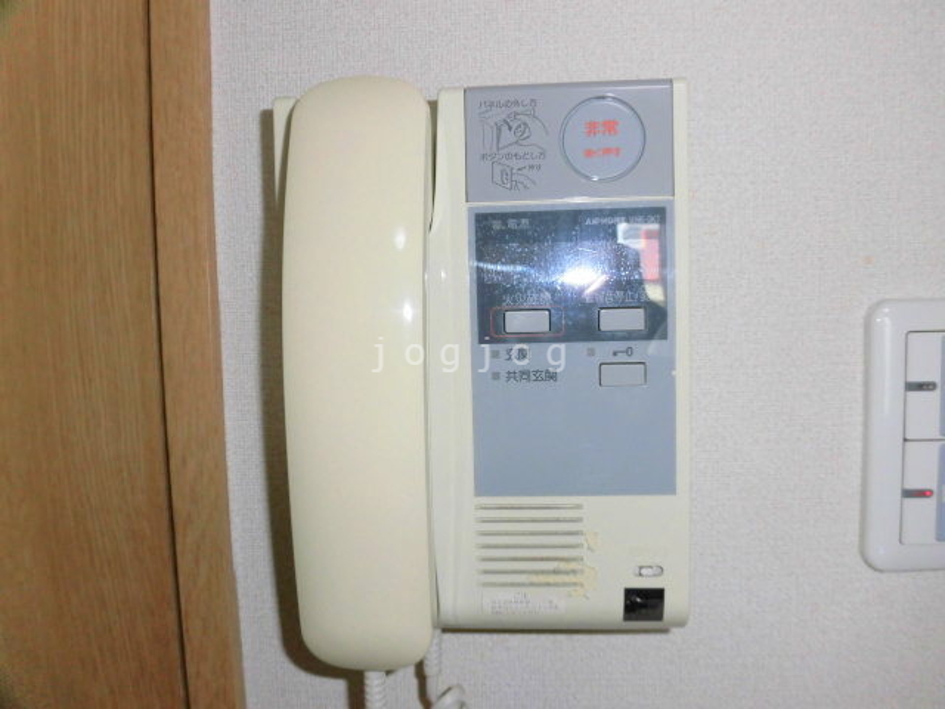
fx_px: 655
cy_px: 354
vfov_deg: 56.8
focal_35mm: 24
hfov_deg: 71.6
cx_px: 472
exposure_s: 1/25
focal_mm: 4.3
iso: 100
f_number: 3.1
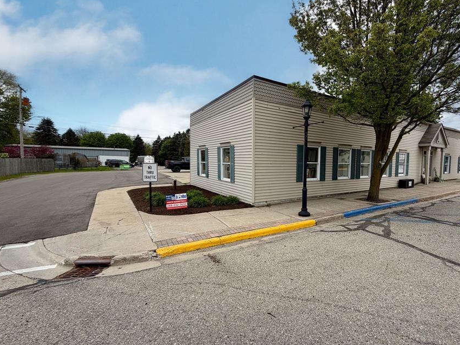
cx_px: 273
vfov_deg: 74.7
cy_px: 173
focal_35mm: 17
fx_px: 226
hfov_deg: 90.0
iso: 20
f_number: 2.2
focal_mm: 2.22
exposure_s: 1/799
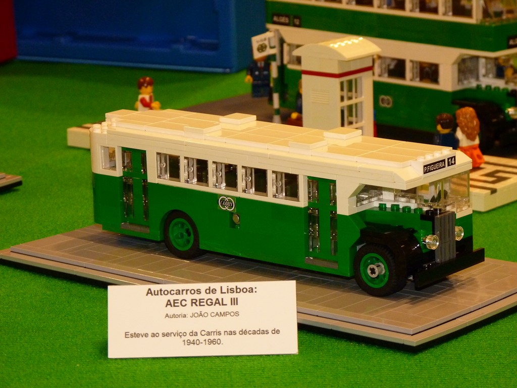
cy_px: 194
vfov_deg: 10.2
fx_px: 2181
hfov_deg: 13.5
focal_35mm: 146
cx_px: 258
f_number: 3.7
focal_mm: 26
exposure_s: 1/50
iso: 400
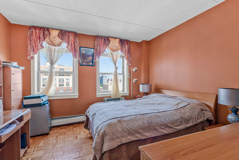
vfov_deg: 73.7
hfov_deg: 96.7
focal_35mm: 16
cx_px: 120
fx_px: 106
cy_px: 80
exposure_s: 1/2.5
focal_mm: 16
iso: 160
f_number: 11
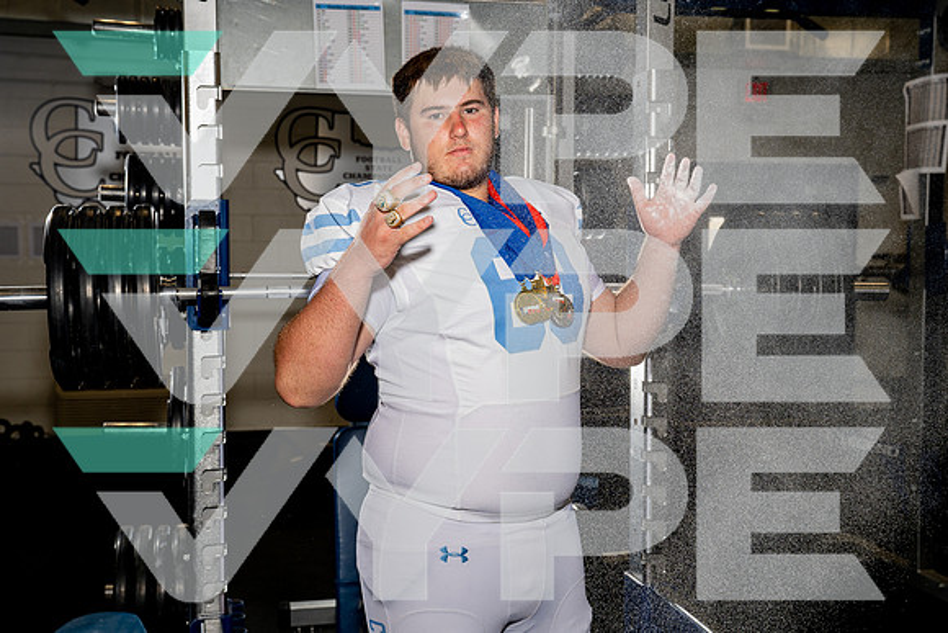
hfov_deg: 45.3
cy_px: 316
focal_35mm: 43
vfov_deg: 31.1
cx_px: 469
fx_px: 1136
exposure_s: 1/250
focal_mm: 41
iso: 500
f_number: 5.6
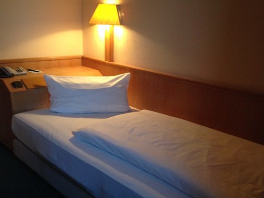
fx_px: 290
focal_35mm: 38
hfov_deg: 48.9
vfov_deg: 37.7
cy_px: 112
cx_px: 143
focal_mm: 4.12
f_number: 2.4
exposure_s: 1/20
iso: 200
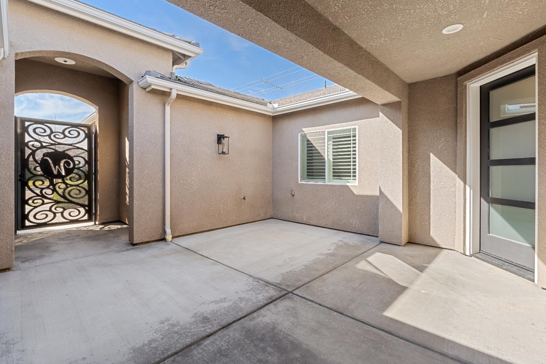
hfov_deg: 95.0
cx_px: 273
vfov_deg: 72.1
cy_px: 182
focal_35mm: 16
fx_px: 250
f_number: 8
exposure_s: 1/10
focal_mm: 11
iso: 80
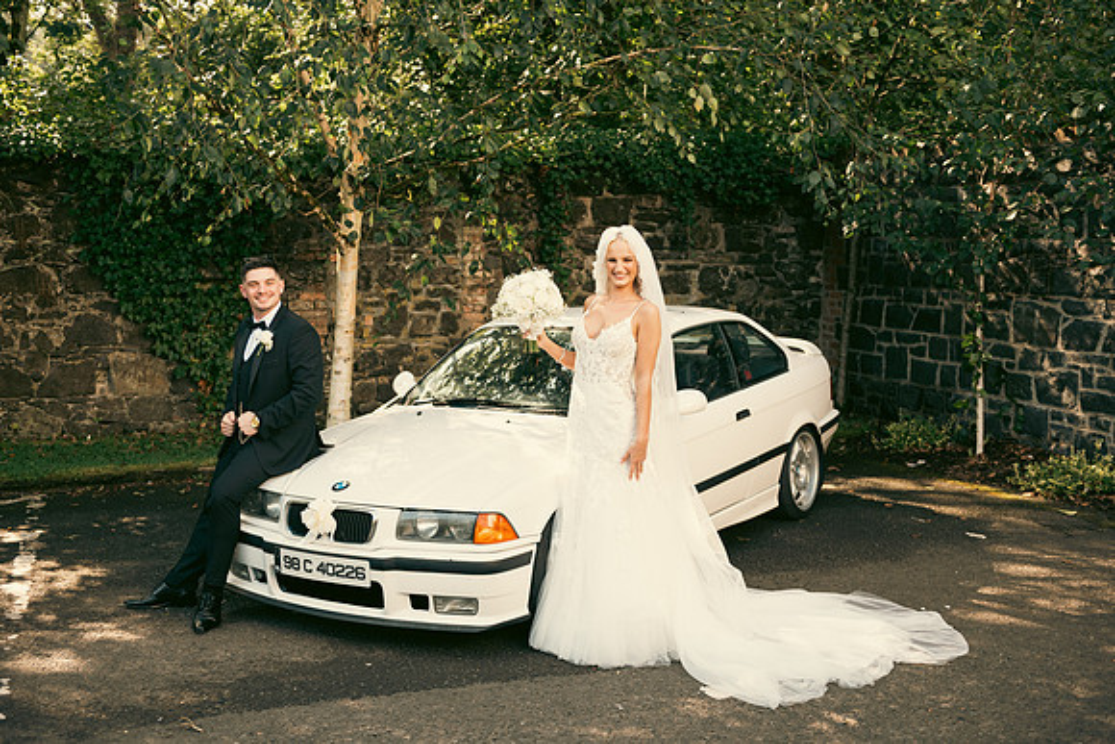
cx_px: 558
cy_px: 372
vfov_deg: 30.5
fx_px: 1363
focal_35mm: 44
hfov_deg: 44.5
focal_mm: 44
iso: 160
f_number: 3.5
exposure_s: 1/200
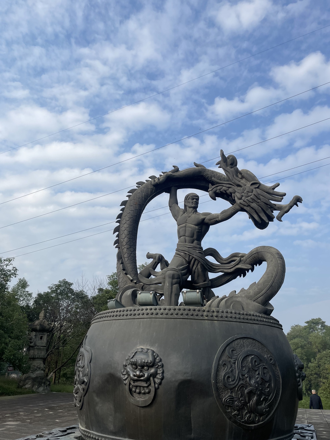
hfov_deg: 53.1
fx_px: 330
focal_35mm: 26
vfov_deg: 67.3
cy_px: 220
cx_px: 165
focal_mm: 4.2
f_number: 1.6
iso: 32
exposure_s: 1/3731
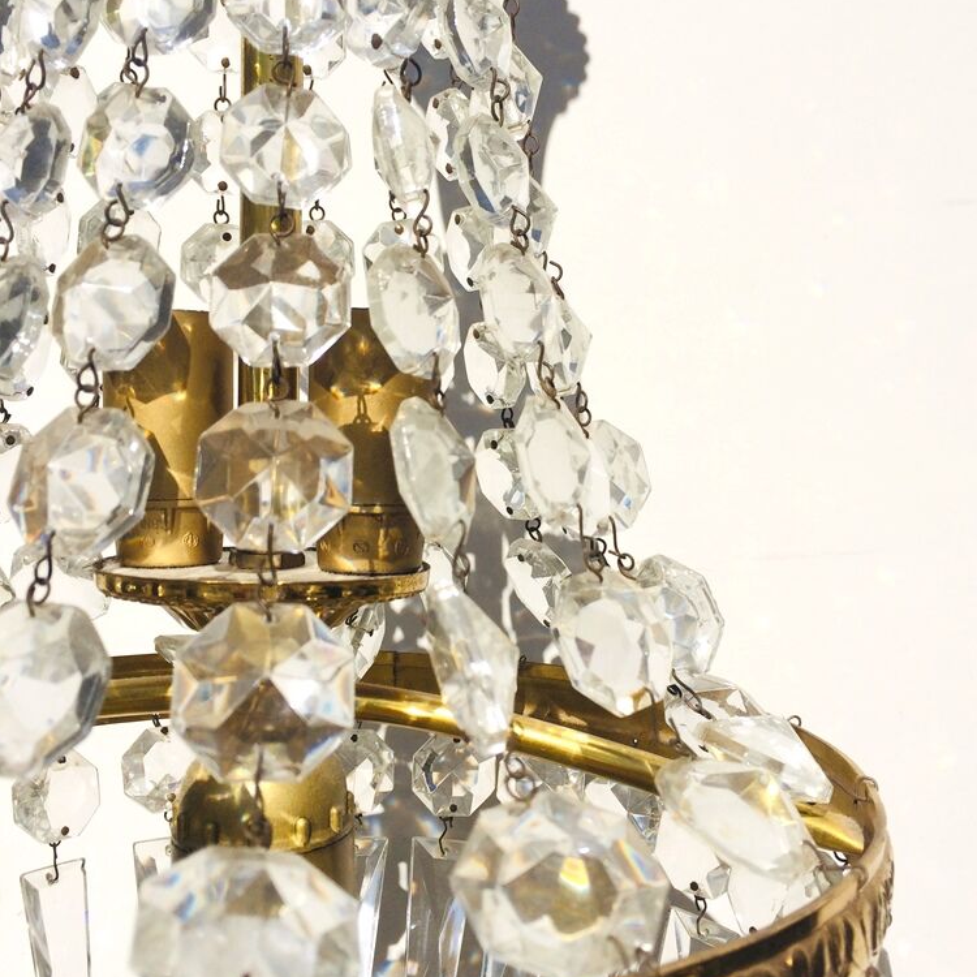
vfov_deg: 47.2
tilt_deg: -5.0
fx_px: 1118
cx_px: 499
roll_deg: -1.8
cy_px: 472
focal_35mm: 35
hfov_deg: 47.2
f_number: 2.2
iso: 40
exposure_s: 1/6849
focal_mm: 4.15
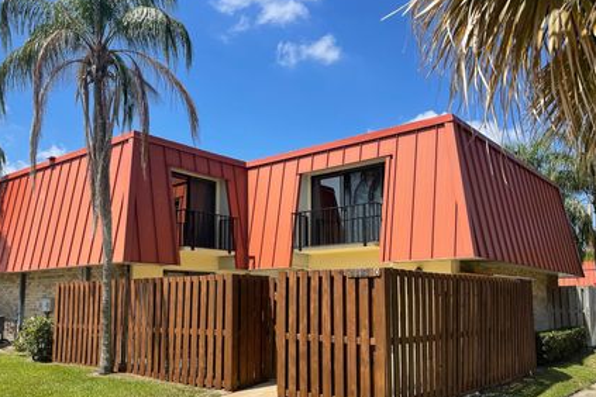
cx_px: 280
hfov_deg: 58.7
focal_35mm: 32
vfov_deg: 40.9
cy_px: 243
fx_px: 530
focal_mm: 5.1
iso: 32
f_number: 1.6
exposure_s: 1/2924
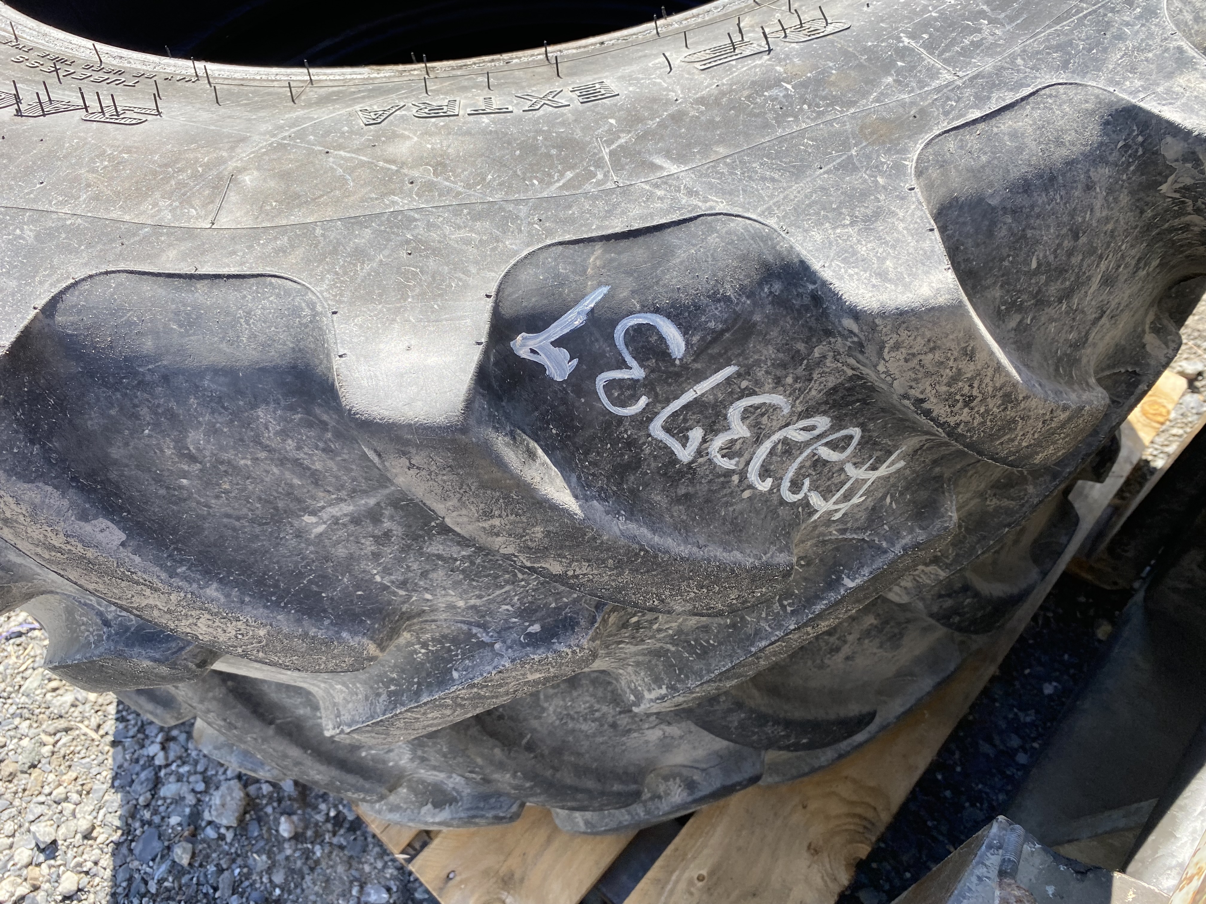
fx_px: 906
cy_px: 452
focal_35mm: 26
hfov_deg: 67.3
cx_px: 603
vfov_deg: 53.1
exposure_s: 1/623
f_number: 1.8
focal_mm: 4.25
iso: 32
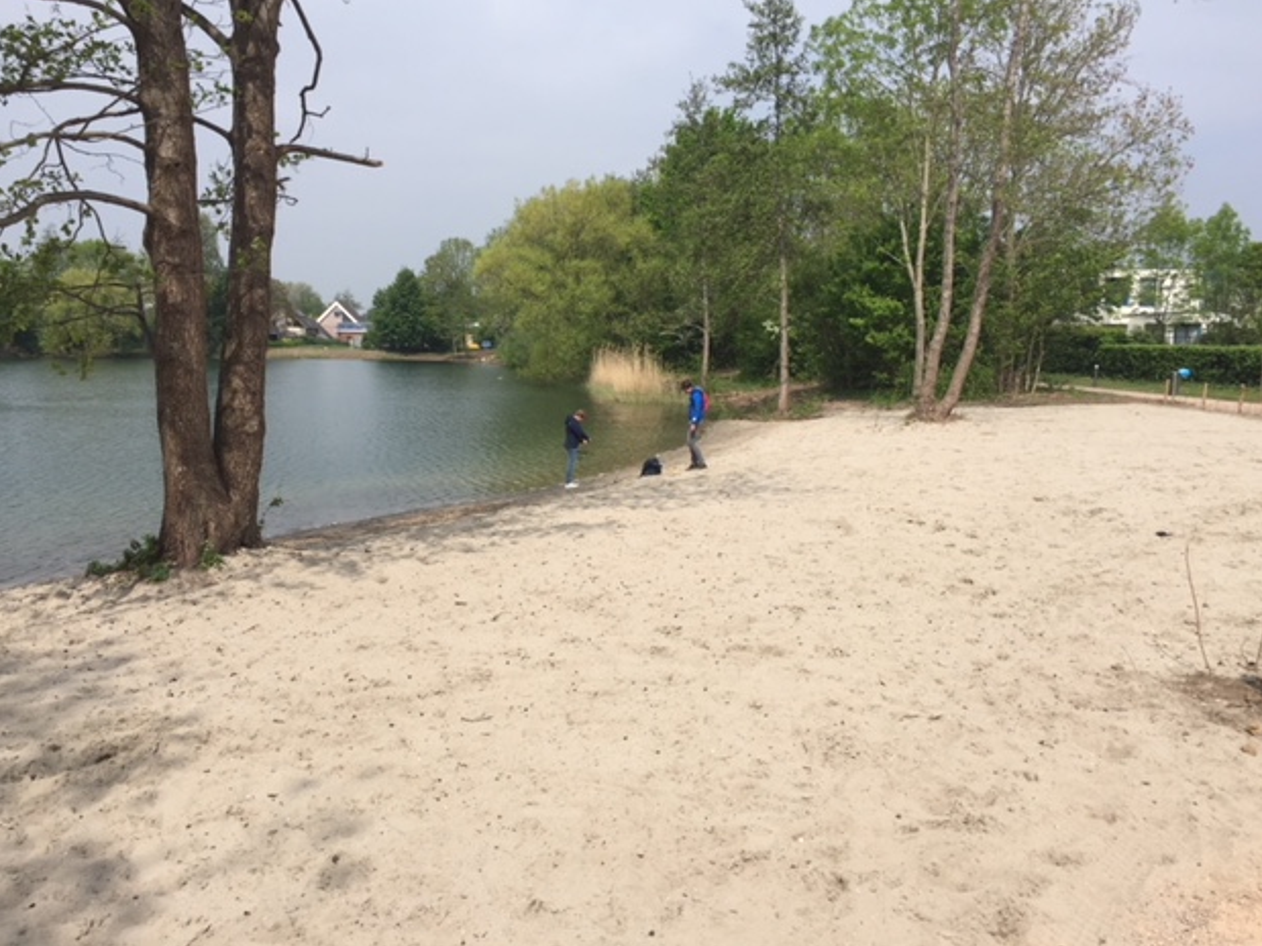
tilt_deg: -7.5
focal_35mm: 30
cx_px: 616
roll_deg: -1.4
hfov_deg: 60.0
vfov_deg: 46.8
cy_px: 473
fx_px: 1094
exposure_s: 1/2639
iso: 32
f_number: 2.2
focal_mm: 4.15
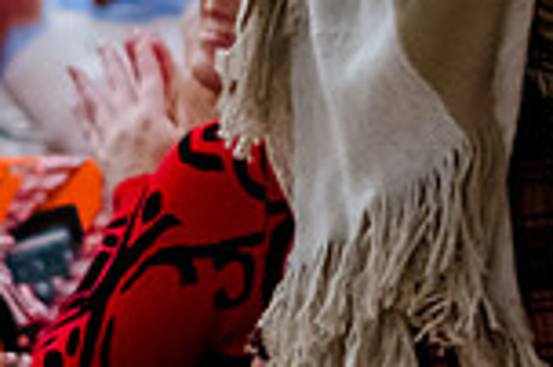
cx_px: 635
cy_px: -223
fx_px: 10557
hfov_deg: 3.0
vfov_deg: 2.0
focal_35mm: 688
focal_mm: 105
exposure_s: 1/250
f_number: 2
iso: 3200
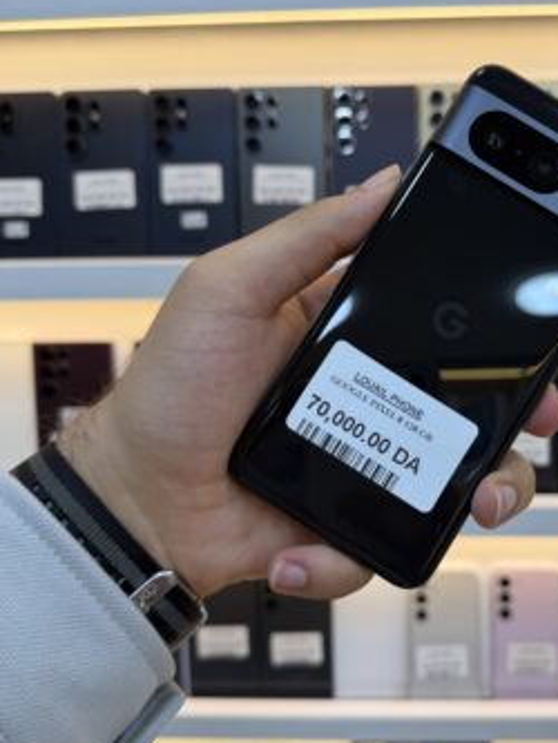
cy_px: 350
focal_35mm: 36
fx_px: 773
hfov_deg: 38.9
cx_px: 401
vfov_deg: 51.3
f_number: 1.78
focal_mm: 6.76
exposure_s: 1/414
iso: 80
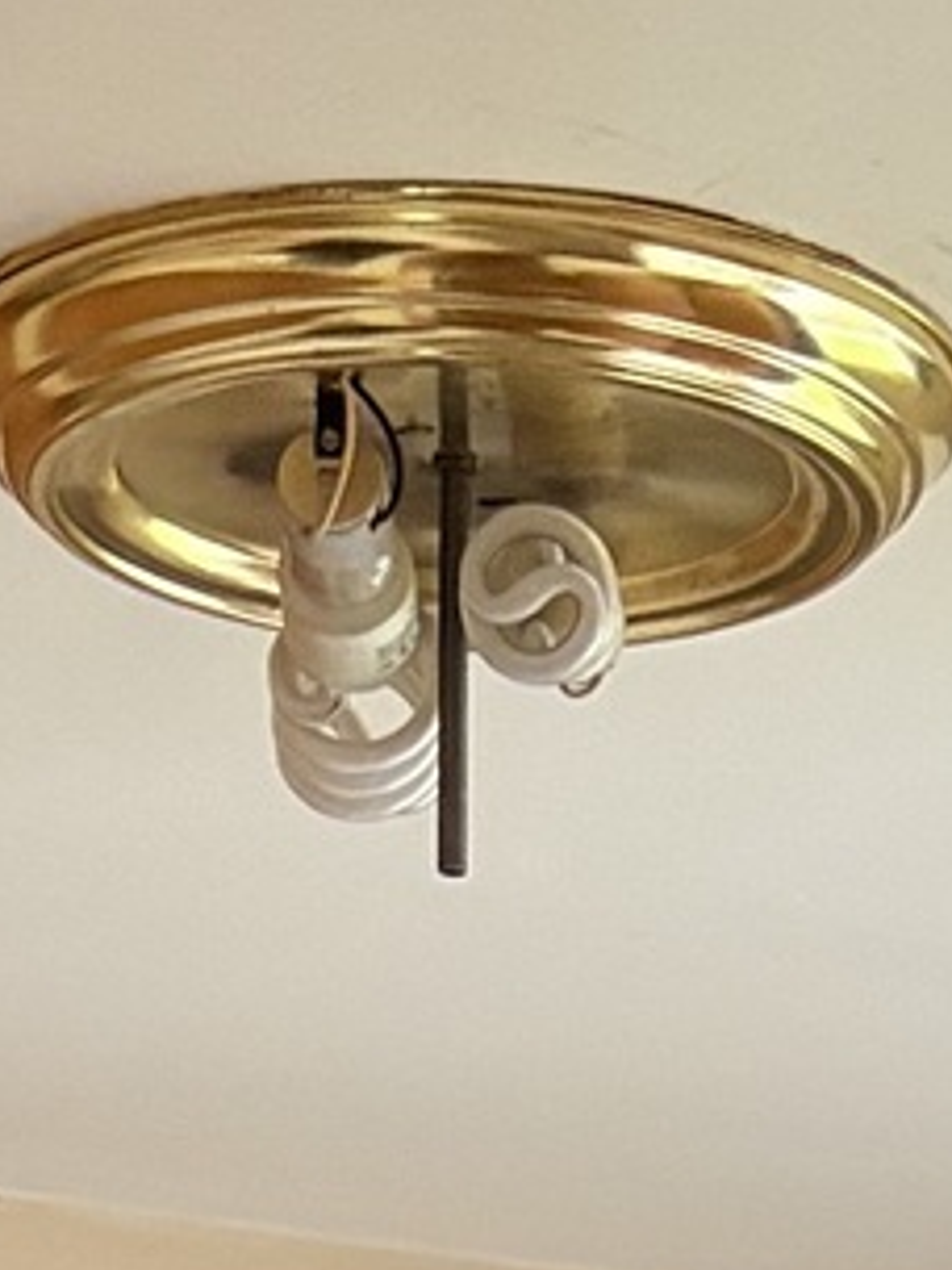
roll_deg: +0.5
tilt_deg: -11.3
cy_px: 4591
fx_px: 7224
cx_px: 990
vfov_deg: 7.7
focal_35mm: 197
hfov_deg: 7.5
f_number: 1.6
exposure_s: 1/60
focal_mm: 5.96
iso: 250
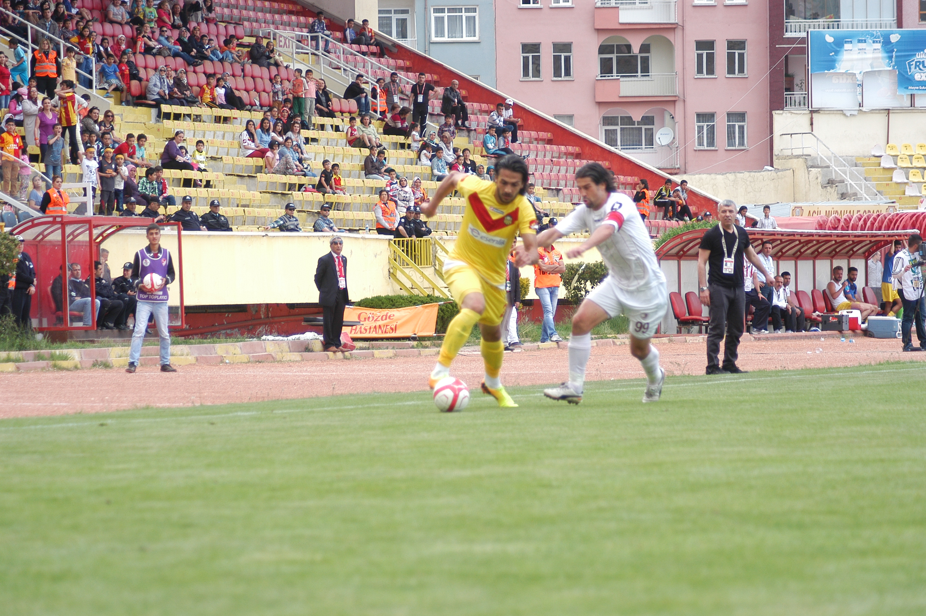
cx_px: 463
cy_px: 308
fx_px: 4048
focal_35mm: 158
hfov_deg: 13.1
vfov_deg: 8.7
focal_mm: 105
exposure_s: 1/180
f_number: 4.2
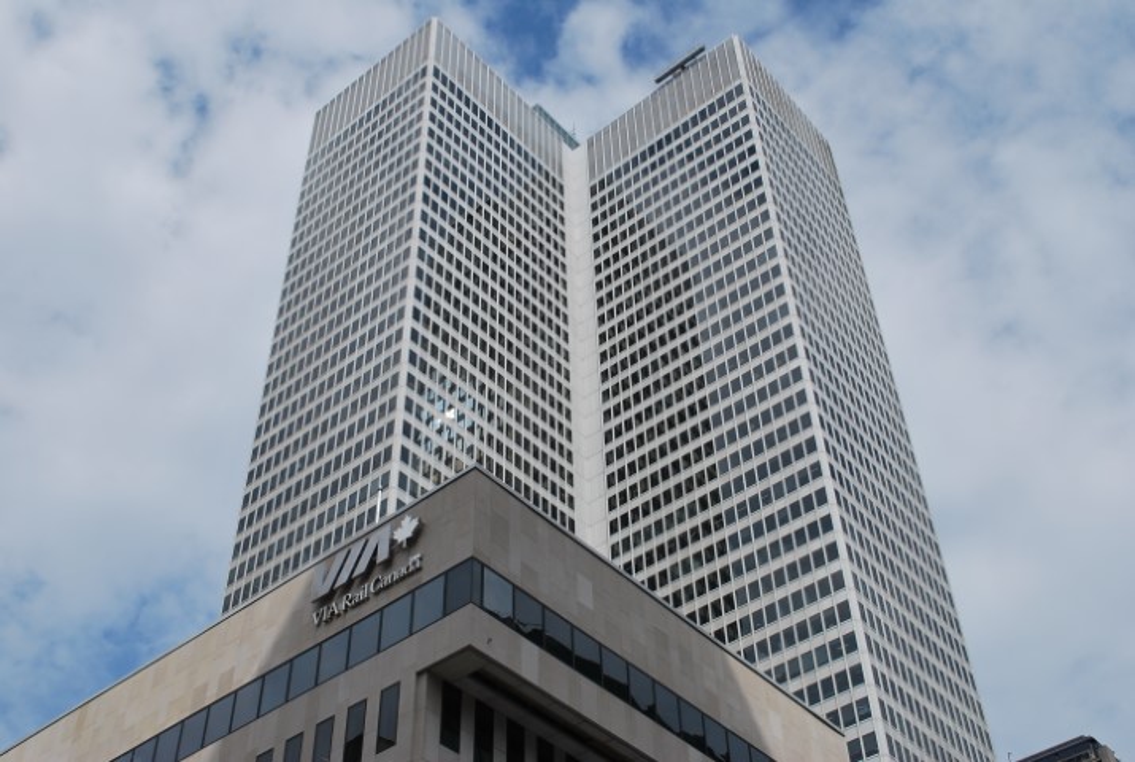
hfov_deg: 44.9
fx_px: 1374
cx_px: 568
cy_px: 381
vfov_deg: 31.0
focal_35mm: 44
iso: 100
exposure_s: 1/320
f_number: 10
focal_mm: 29
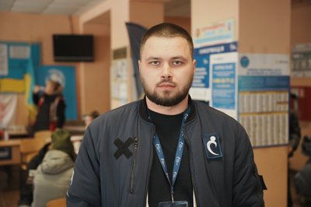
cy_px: 104
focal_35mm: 45
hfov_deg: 43.6
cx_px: 156
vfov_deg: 29.8
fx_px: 388
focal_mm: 45
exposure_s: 1/100
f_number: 3.2
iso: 800
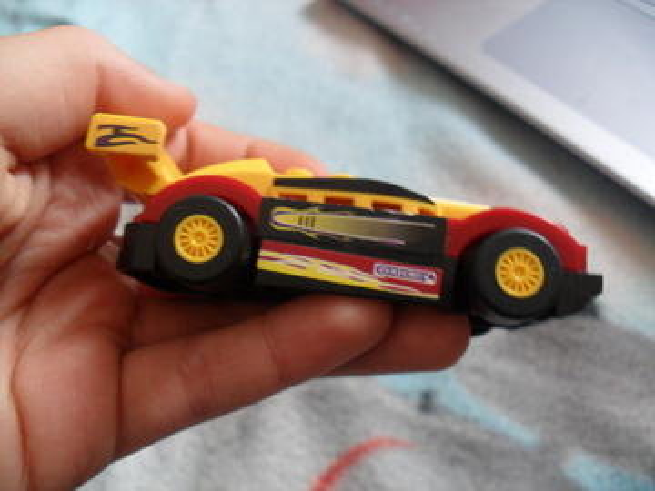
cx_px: 328
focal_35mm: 35
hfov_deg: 52.6
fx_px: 662
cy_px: 246
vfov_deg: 40.7
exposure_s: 1/20
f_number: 3
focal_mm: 6.3
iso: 200
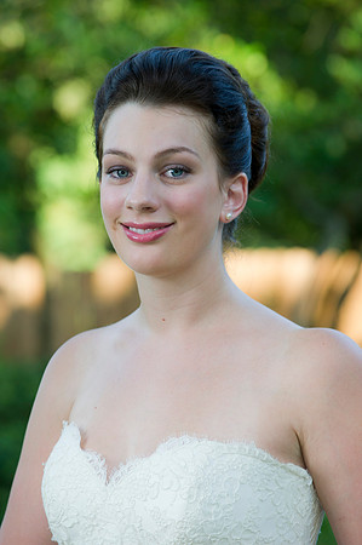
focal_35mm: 200
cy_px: 272
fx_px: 3023
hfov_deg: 6.9
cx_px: 181
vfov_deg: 10.3
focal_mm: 200
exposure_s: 1/80
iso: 400
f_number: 5.6
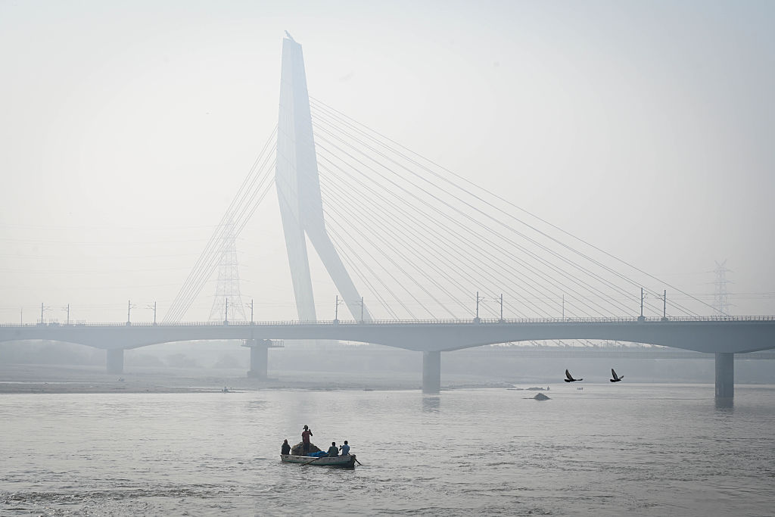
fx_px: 1507
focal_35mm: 70
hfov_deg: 28.8
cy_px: 258
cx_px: 388
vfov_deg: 19.5
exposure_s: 1/500
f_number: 10
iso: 160
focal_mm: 70
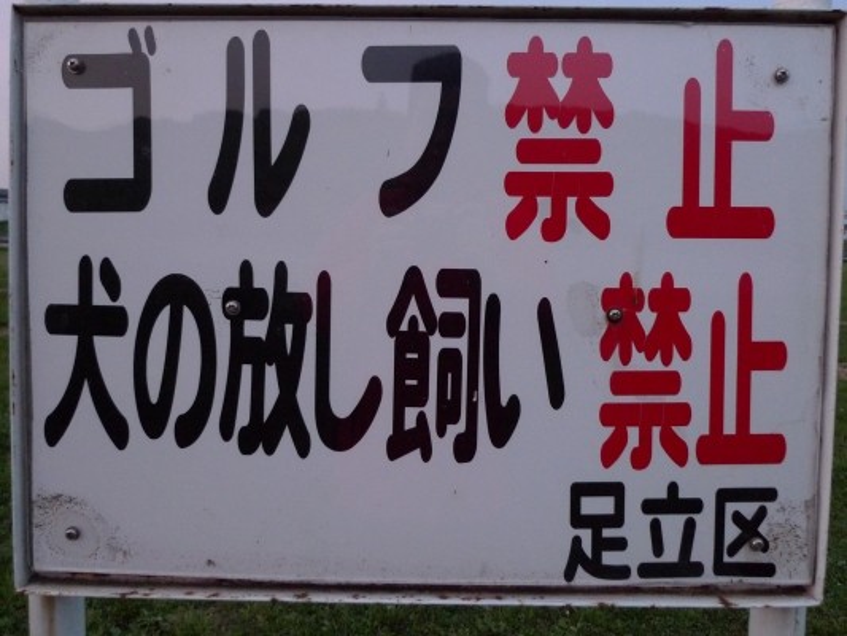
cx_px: 424
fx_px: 587
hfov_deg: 71.6
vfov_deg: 56.8
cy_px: 318
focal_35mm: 24
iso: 400
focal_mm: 5.1
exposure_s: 1/30
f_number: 2
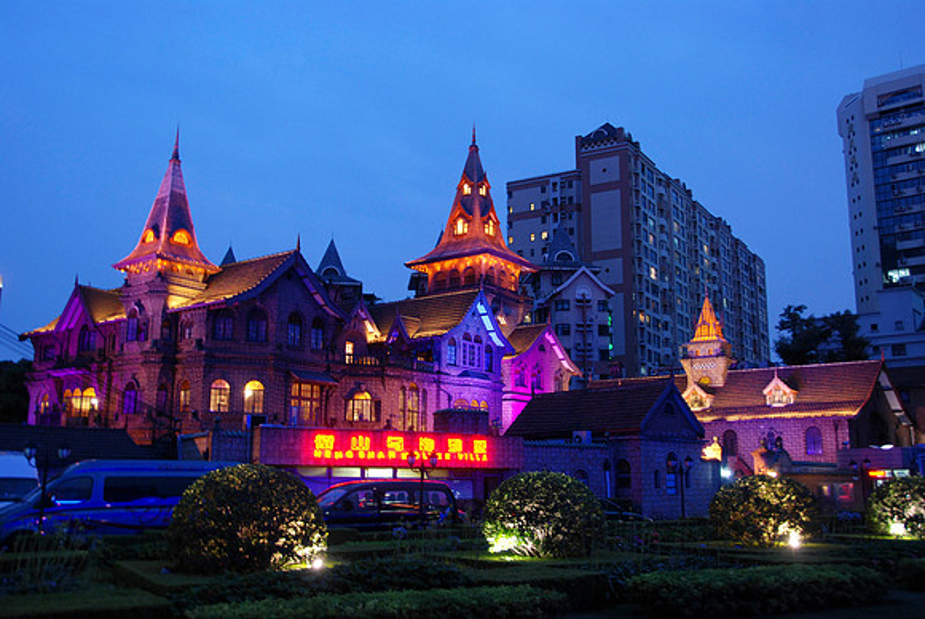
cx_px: 462
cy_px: 310
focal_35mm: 33
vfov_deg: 40.1
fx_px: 849
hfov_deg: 57.2
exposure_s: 1/2
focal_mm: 22
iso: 400
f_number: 3.8
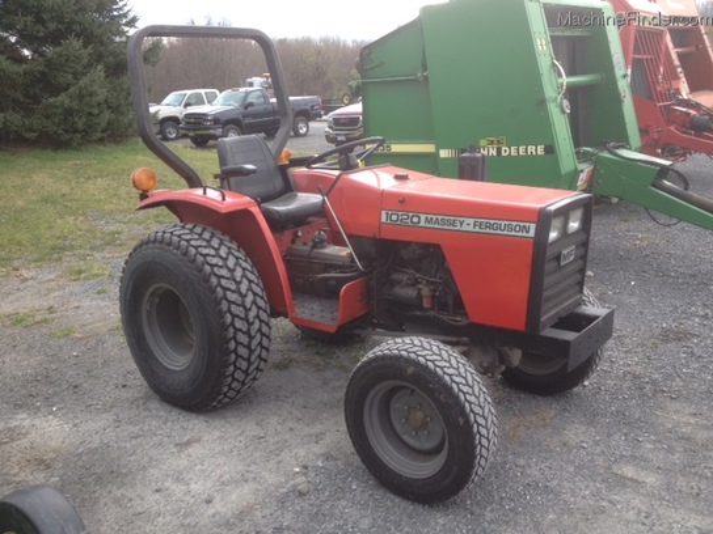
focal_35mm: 35
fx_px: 721
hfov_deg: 52.6
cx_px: 356
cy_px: 267
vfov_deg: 40.7
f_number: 2.4
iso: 64
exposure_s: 1/438
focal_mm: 4.28
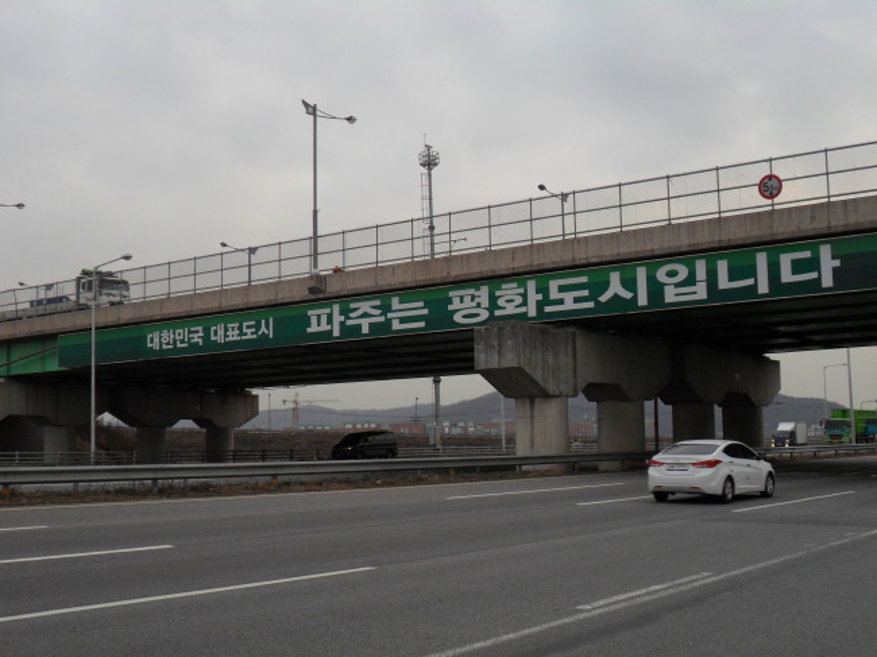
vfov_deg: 32.9
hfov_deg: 43.0
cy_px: 328
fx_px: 1114
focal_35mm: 44
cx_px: 438
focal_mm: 7.8
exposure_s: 1/180
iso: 80
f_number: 4.5
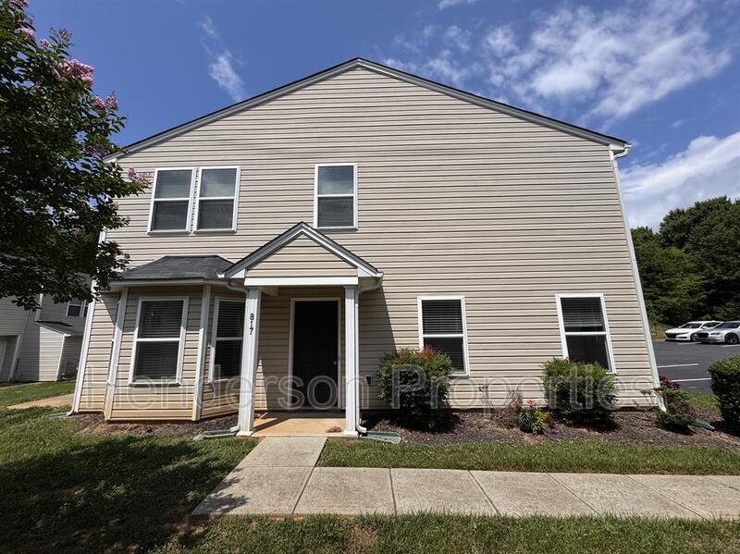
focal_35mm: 14
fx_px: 299
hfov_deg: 102.1
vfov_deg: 85.6
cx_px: 370
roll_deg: +0.9
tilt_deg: +11.3
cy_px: 277
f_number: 2.2
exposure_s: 1/3390
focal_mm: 2.22
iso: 50
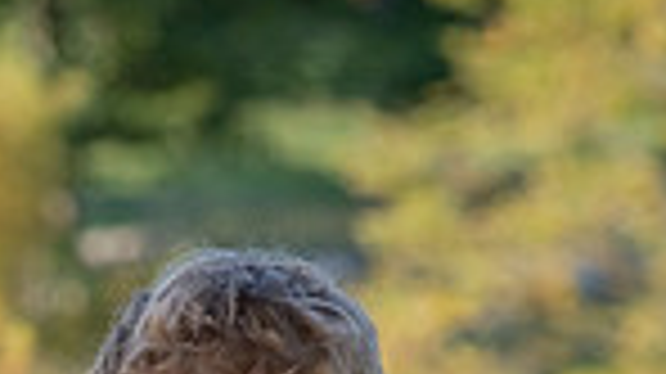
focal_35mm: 399
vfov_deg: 3.0
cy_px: 861
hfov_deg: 5.4
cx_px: 158
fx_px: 7041
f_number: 5.6
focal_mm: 125
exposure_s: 1/640
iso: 800
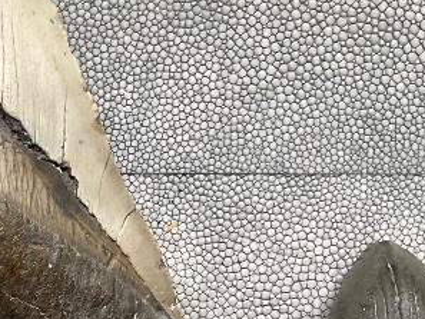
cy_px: 431
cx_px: -127
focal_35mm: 117
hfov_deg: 16.0
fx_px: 1437
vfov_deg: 12.2
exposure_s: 1/120
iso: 50
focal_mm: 3
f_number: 1.8
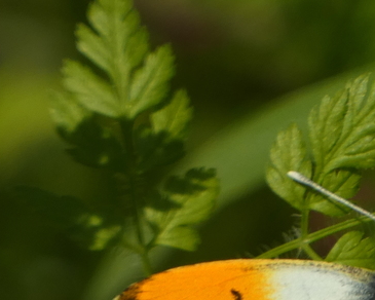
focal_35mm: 1682
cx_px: 415
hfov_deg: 1.2
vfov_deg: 0.9
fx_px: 18668
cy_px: 300
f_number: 5.6
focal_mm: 132.1
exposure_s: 1/320
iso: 80
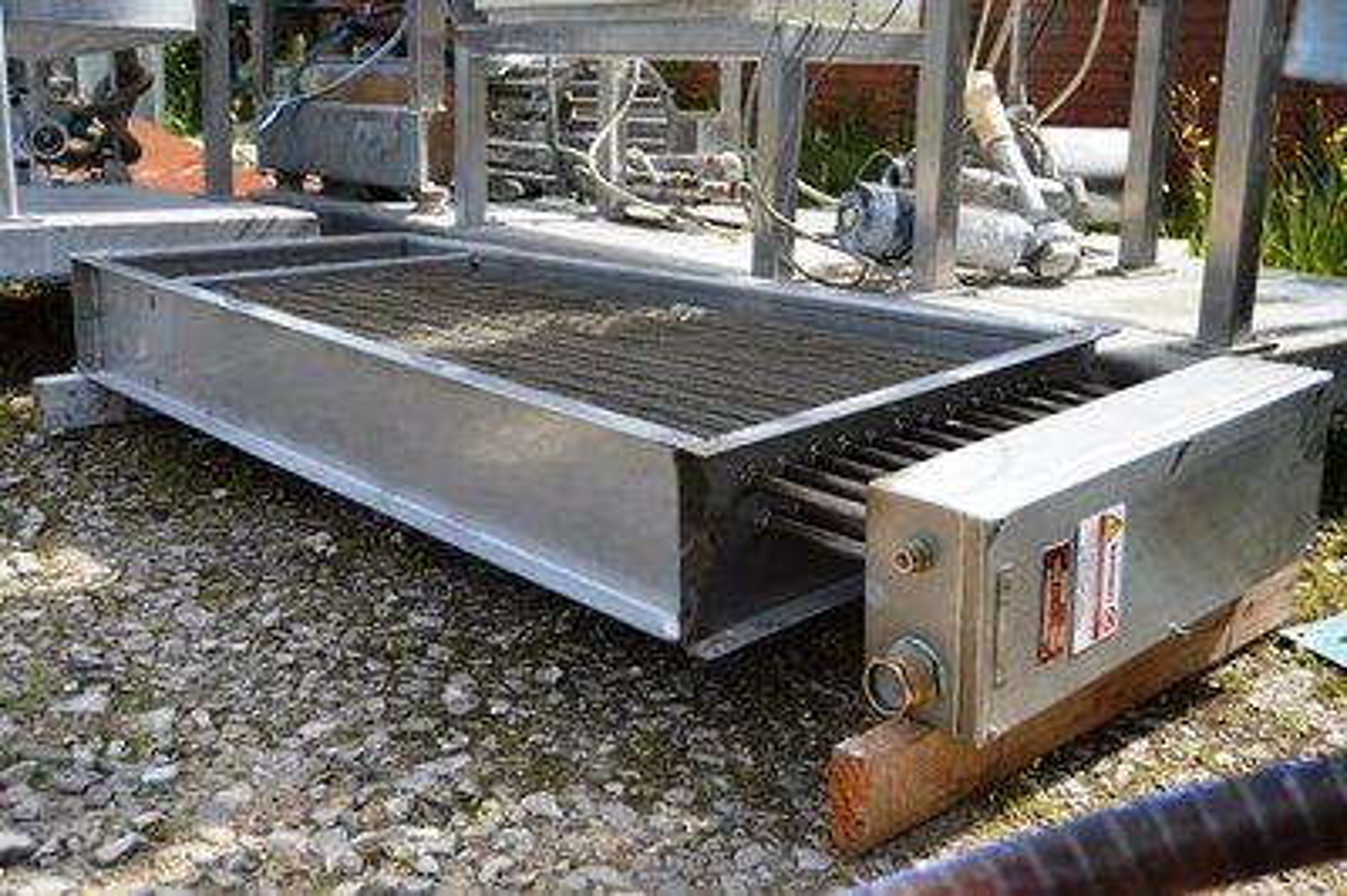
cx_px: 674
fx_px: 1458
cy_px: 448
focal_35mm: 39
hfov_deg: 49.6
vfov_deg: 34.2
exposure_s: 1/500
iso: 100
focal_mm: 26
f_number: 4
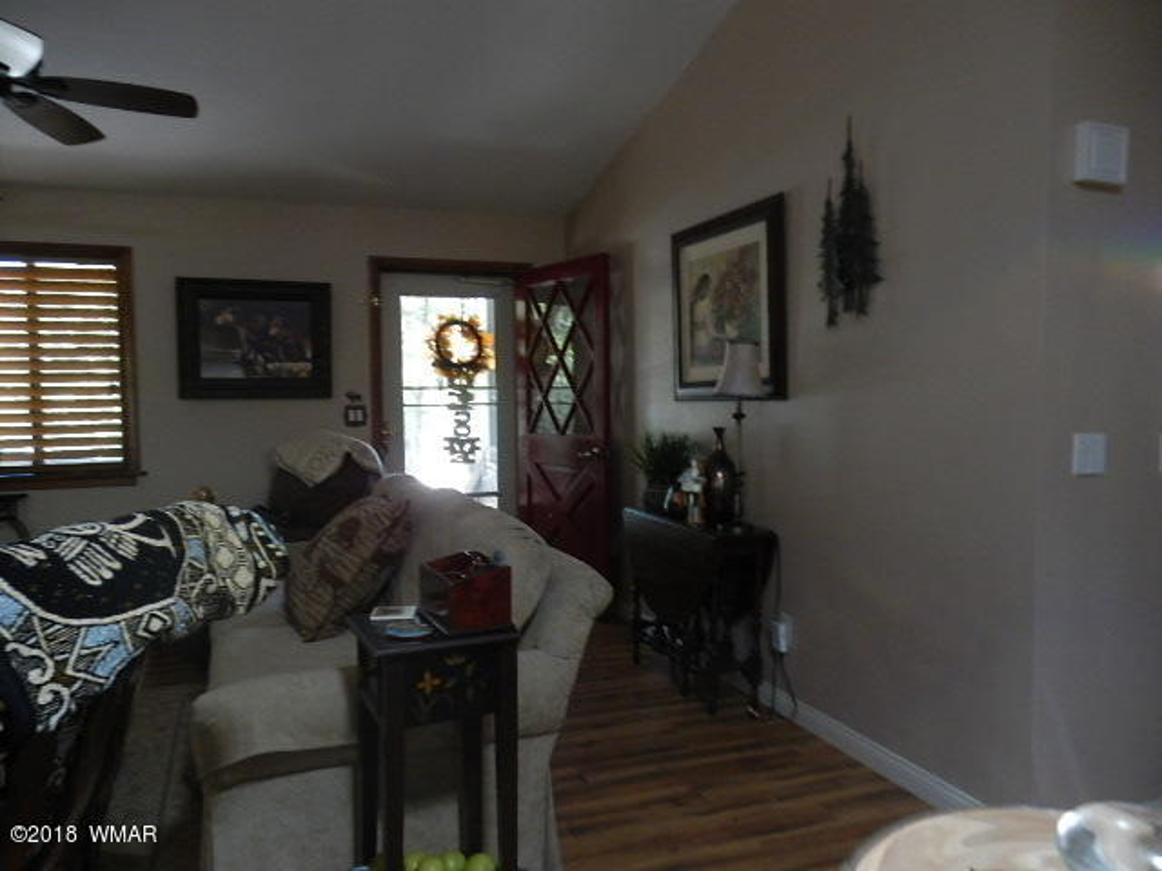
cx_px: 581
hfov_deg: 69.4
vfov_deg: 54.9
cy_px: 436
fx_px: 839
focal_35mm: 25
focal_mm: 4.5
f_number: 3.2
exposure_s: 1/30
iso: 400
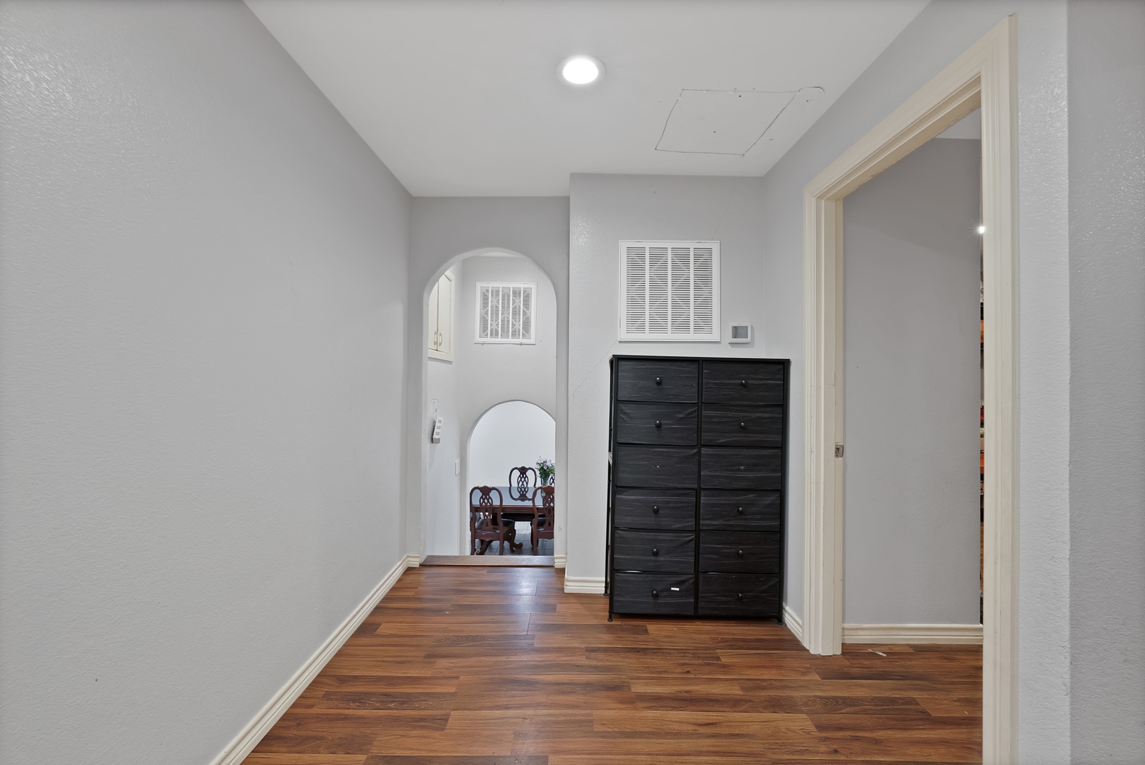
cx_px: 572
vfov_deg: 85.5
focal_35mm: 13
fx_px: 414
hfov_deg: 108.3
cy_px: 382
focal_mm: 13
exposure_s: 1
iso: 640
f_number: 9
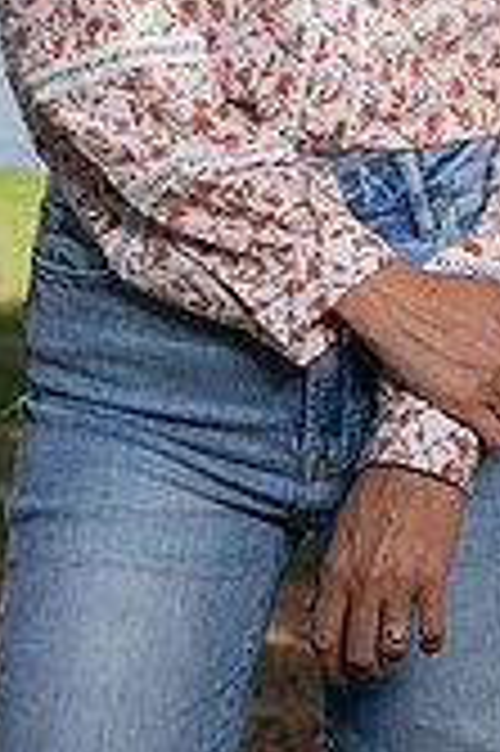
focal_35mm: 229
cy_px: -131
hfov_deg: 6.0
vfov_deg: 8.9
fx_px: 4780
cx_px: 365
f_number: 6.3
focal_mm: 85
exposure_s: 1/160
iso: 100
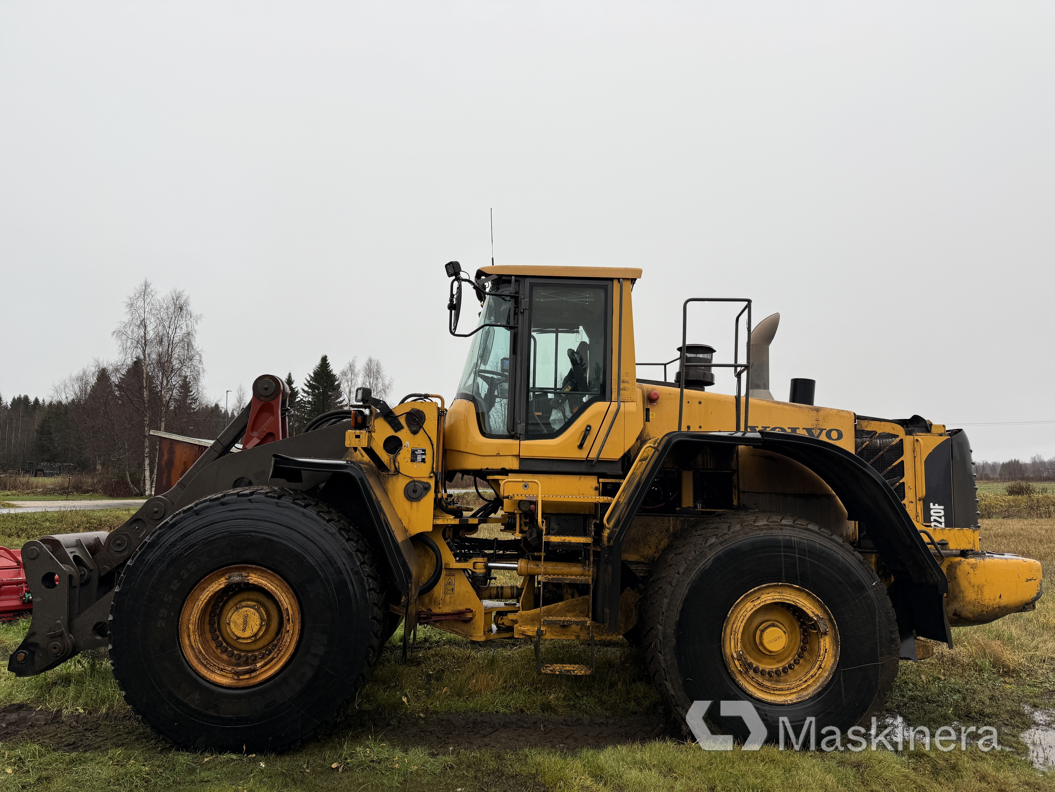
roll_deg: +0.5
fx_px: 731
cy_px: 396
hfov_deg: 71.6
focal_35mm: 24
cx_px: 528
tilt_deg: +6.5
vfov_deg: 56.8
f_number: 1.78
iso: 64
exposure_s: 1/172
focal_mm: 6.76
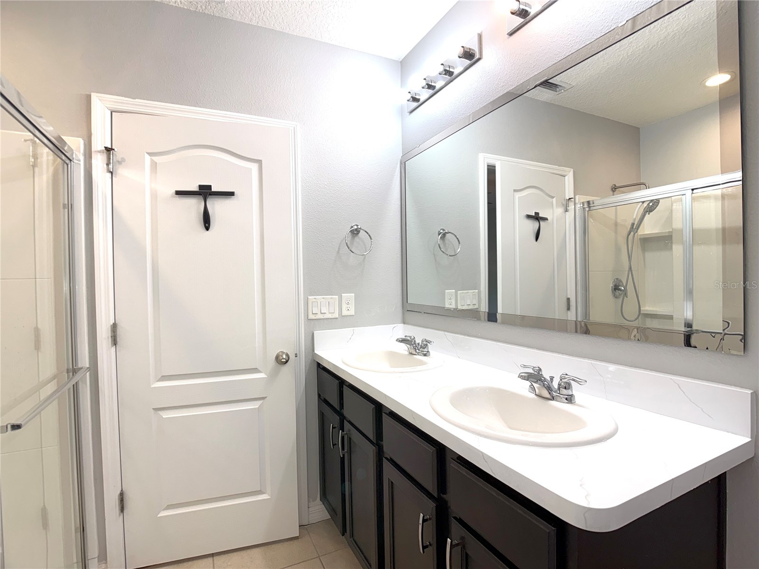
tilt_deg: -0.5
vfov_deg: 56.8
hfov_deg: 71.6
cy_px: 284
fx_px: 526
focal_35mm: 24
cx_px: 380
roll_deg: +0.5
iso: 125
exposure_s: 1/212
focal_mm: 6.76
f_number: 1.78
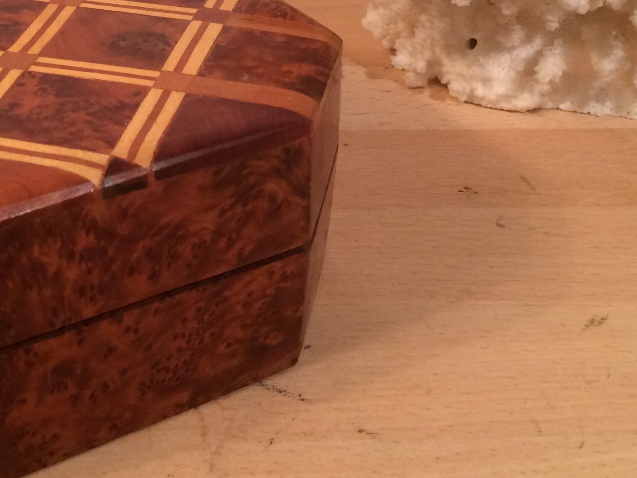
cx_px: 188
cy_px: 40
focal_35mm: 63
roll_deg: -1.7
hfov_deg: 30.4
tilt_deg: -24.5
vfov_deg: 22.7
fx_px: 1160
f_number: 2.2
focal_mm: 4.15
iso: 64
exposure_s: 1/33
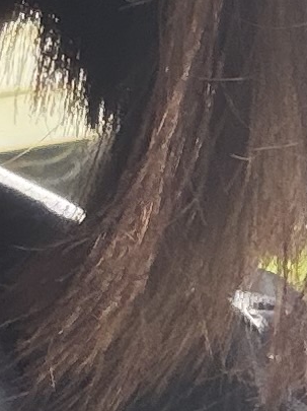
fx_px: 2712
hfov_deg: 6.2
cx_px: -401
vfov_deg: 8.3
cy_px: -384
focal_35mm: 229
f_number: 1.9
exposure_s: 1/134
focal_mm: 2.71
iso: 80
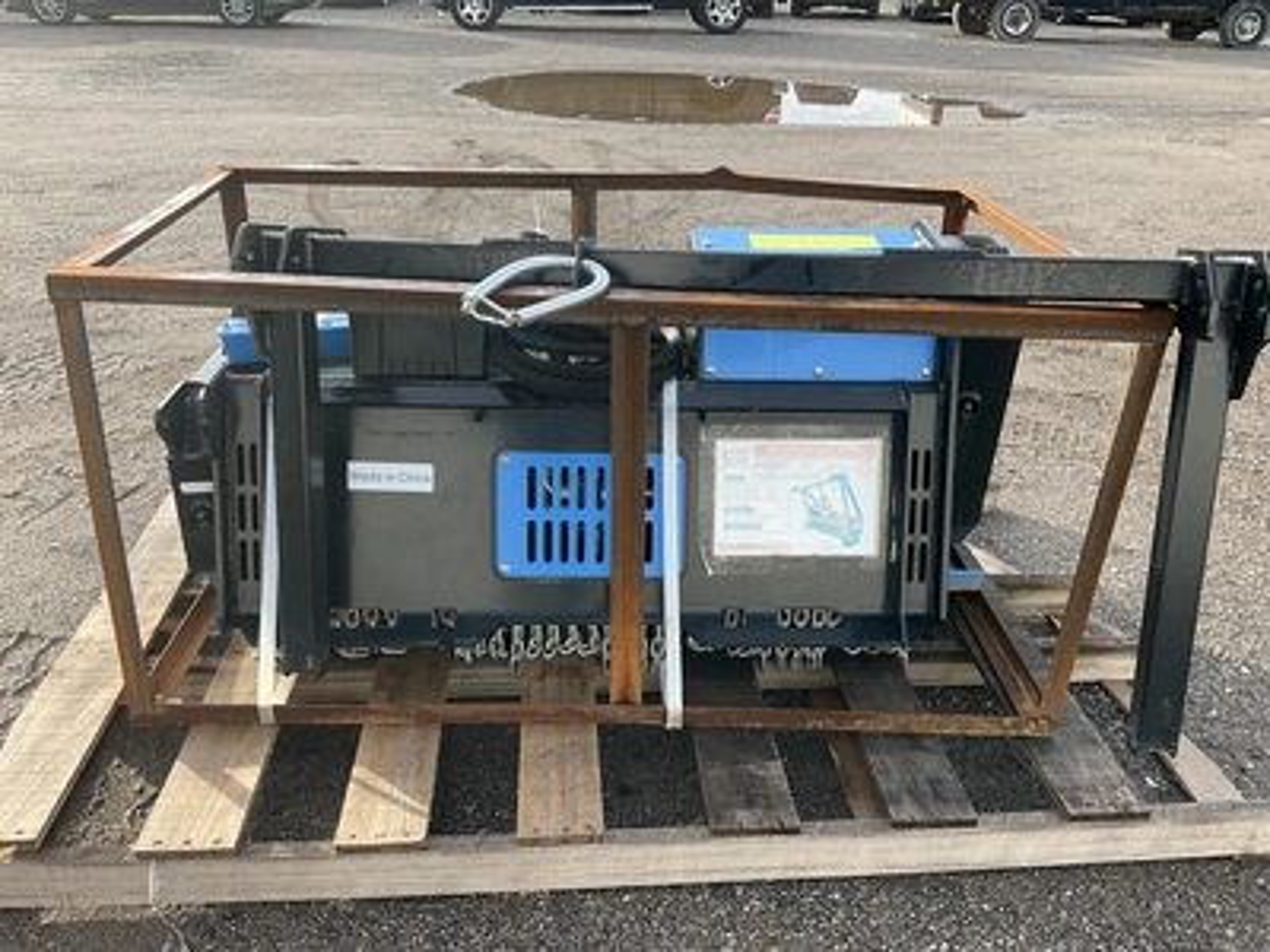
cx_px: 635
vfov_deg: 48.2
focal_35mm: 29
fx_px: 1064
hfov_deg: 61.7
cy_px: 476
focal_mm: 3
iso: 25
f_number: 1.8
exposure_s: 1/289
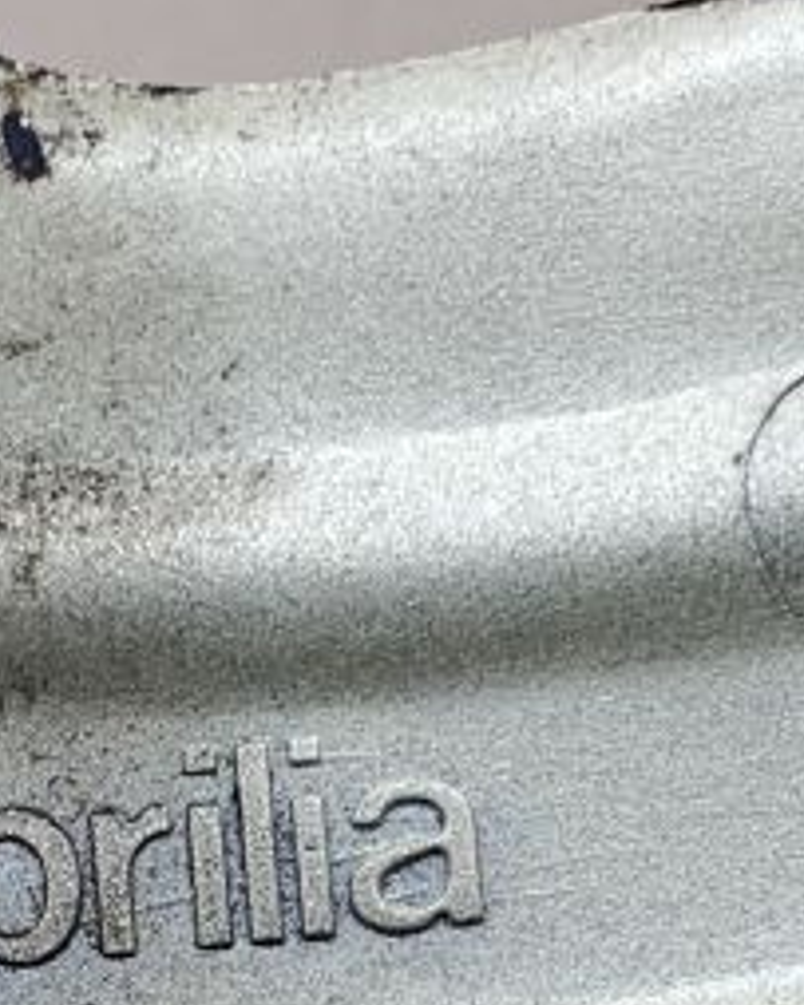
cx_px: 79
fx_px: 3571
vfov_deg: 15.6
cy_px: 1104
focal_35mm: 120
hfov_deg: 12.7
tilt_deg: -73.7
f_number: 1.6
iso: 64
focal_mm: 4.2
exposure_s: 1/100
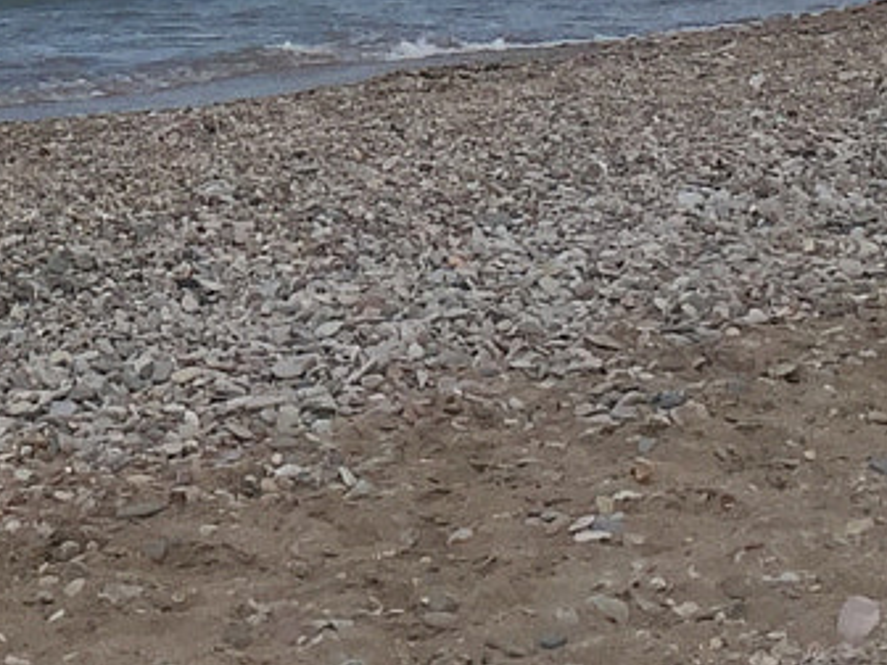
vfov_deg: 10.1
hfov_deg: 14.1
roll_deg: -0.2
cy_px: -559
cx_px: 24
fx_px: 3536
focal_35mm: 138
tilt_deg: +2.6
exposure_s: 1/2475
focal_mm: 4.15
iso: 32
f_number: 2.2
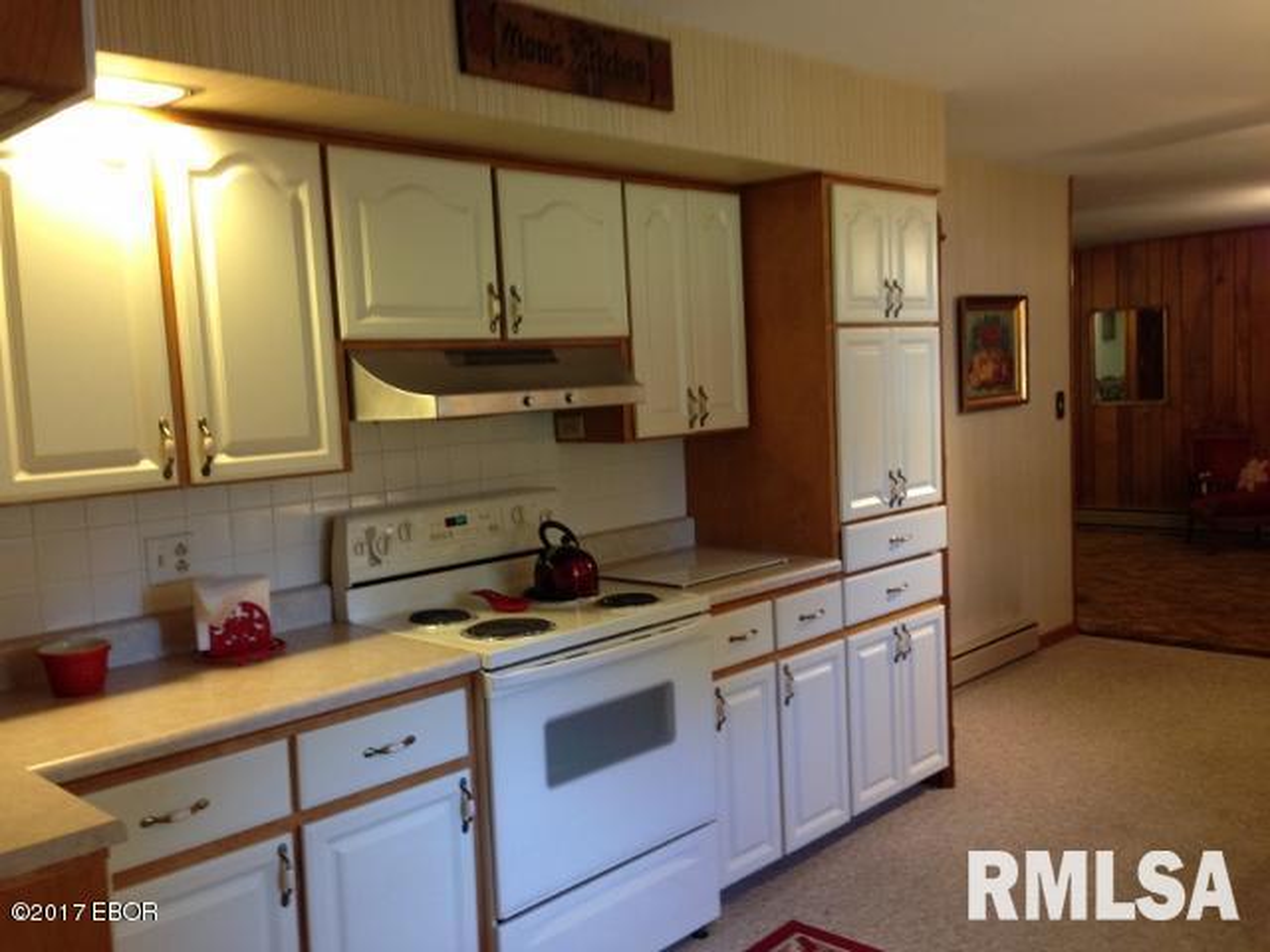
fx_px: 1211
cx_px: 635
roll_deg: +2.5
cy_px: 476
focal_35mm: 33
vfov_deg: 42.9
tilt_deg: -5.2
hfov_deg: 55.4
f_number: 2.4
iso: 100
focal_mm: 4.12
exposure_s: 1/20
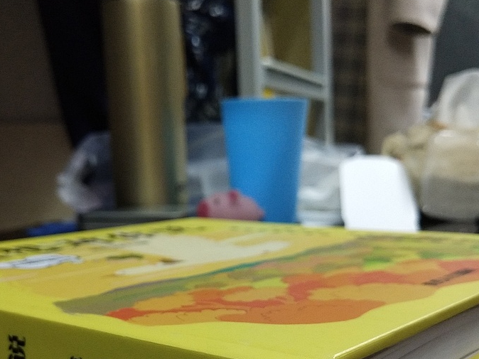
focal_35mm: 57
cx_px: 215
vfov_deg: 25.3
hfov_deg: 33.8
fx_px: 788
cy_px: 274
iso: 627
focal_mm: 3.95
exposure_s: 1/33.3
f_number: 1.8
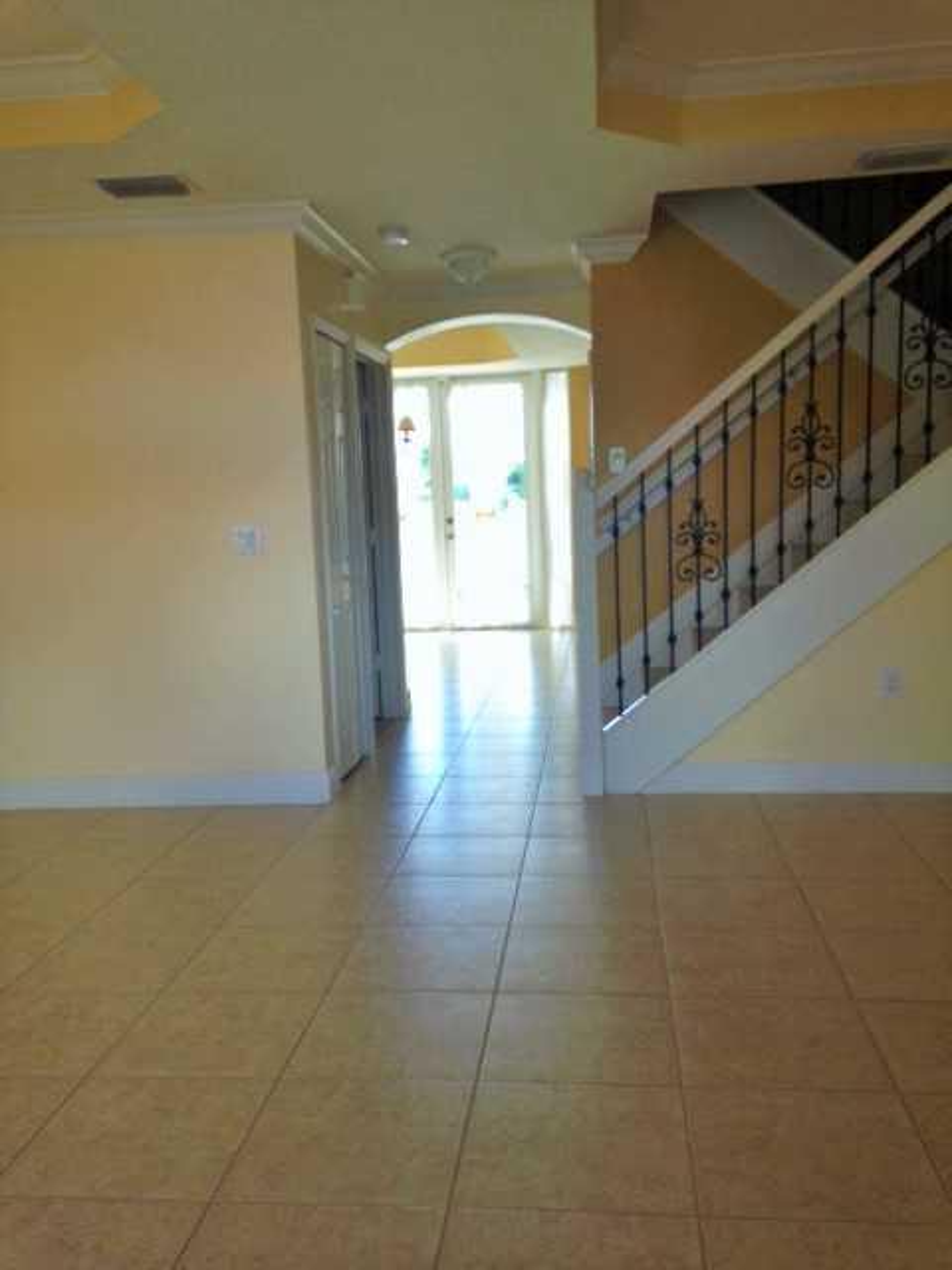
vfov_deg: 55.4
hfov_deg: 42.9
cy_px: 635
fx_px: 1210
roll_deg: +2.2
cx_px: 476
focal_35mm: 33
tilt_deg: -7.9
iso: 50
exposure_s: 1/42
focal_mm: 4.12
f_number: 2.4
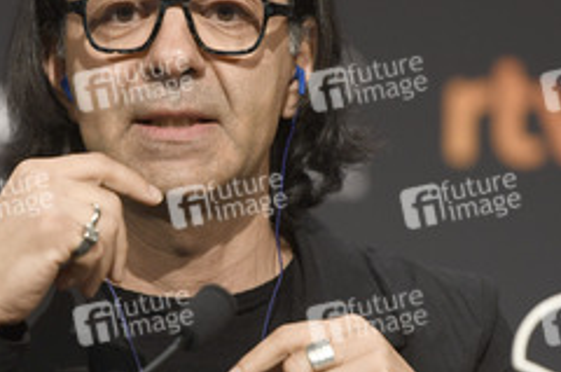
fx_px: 5412
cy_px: 143
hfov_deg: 5.9
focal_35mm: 348
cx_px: 165
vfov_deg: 3.9
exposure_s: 1/320
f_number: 3.2
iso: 1250
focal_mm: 185
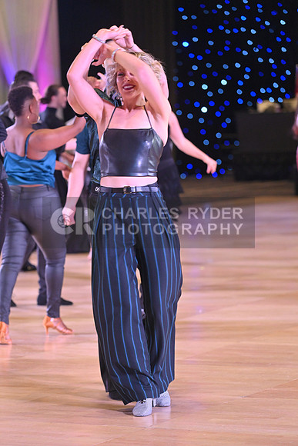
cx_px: 149
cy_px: 223
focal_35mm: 145
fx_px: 1799
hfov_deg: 9.5
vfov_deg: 14.2
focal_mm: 145
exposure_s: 1/400
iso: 3200
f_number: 4.5
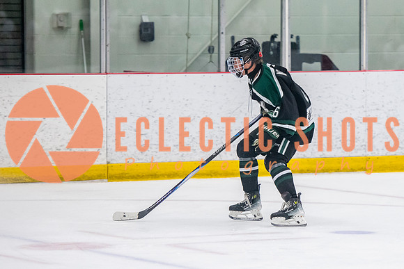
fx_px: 2643
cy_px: 140
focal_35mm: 235
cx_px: 298
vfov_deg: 5.8
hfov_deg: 8.7
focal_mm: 135
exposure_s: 1/640
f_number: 3.2
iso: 3200
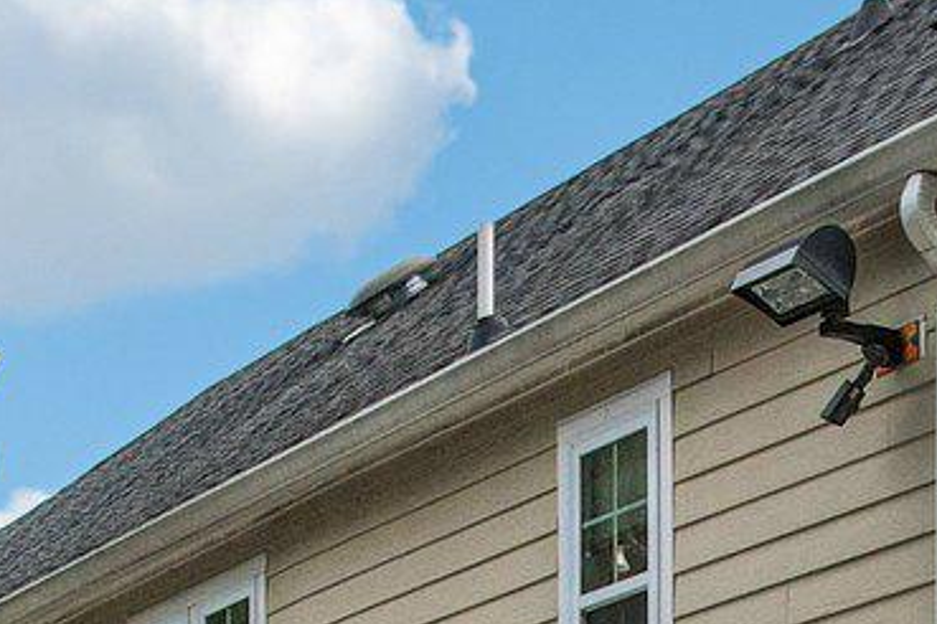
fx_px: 3175
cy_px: 1361
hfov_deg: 16.7
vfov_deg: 10.1
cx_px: 757
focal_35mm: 122
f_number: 2.8
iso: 150
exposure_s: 1/2000
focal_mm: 8.38
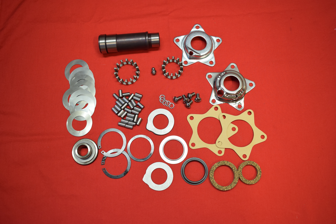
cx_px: 168
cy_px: 112
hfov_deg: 57.2
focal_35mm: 33
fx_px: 308
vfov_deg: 40.0
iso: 500
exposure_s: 1/60
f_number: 5
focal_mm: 22
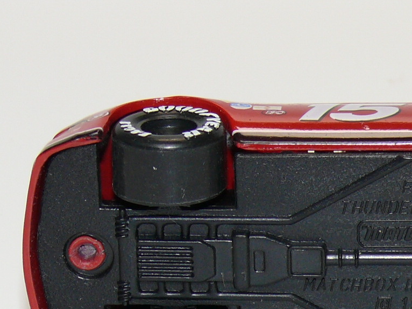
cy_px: 208
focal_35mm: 234
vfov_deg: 6.3
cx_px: 383
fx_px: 2784
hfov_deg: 8.4
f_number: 4
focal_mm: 14.2
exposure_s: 1/30
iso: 100
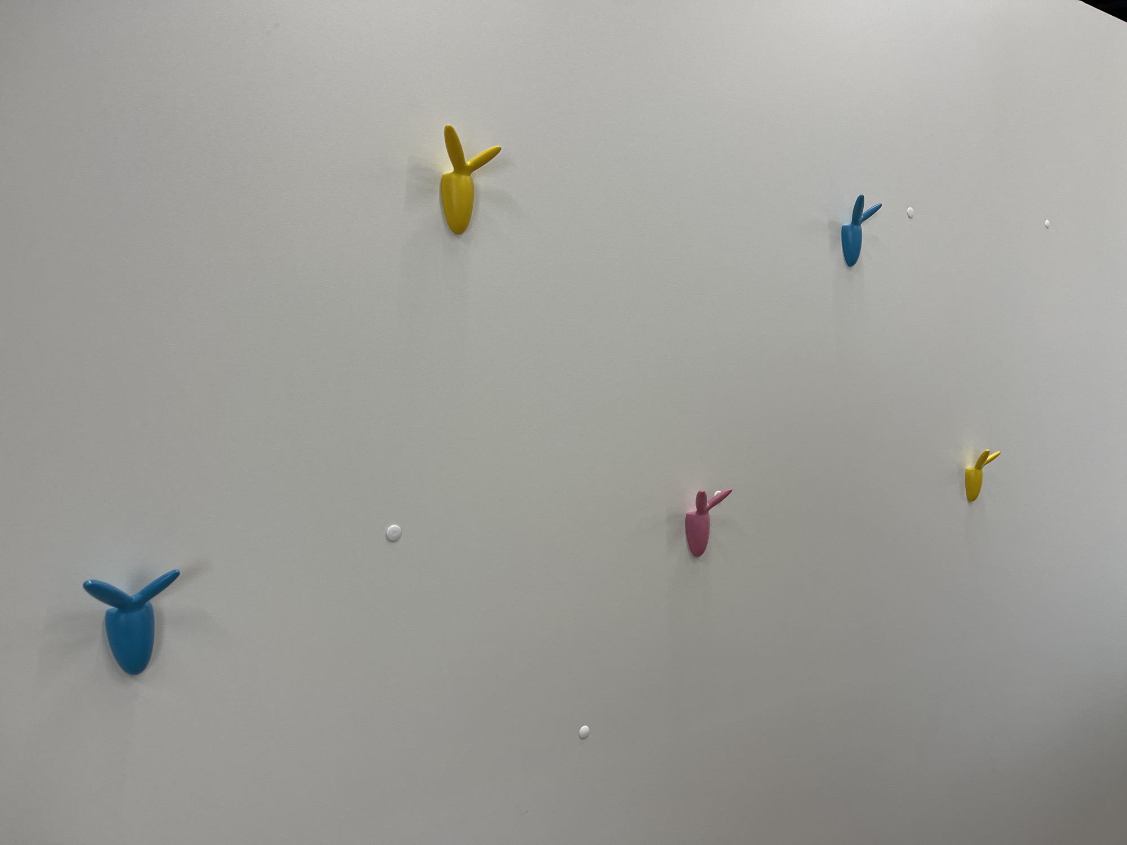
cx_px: 564
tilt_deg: -4.3
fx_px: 814
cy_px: 422
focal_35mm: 25
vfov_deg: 54.9
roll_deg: +0.6
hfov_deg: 69.4
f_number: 1.6
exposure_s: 1/100
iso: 125
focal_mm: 5.1
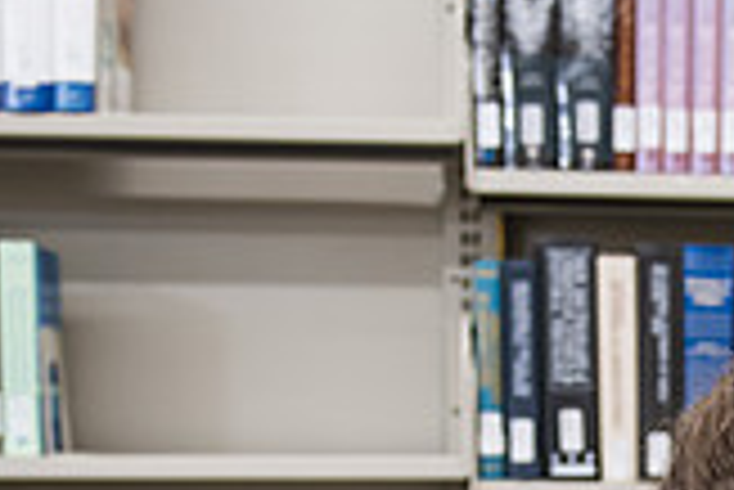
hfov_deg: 17.5
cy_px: 807
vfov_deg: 11.4
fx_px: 2326
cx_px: 757
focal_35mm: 114
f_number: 2.8
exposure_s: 1/200
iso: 800
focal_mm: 32
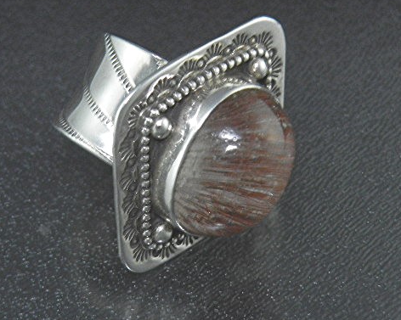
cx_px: 172
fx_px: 1210
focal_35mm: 102
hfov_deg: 18.8
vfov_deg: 15.1
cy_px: 159
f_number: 8.6
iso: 711
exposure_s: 1/30
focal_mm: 13.9
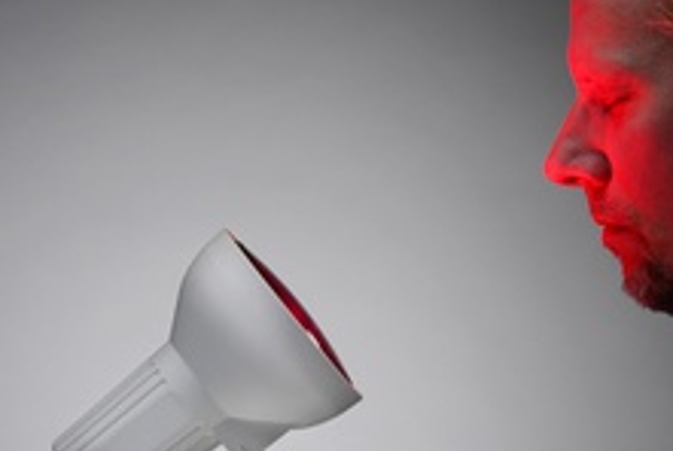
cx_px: 600
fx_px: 6271
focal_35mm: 335
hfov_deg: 6.1
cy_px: 187
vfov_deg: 4.1
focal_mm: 175
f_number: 18
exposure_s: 1/15
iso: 100
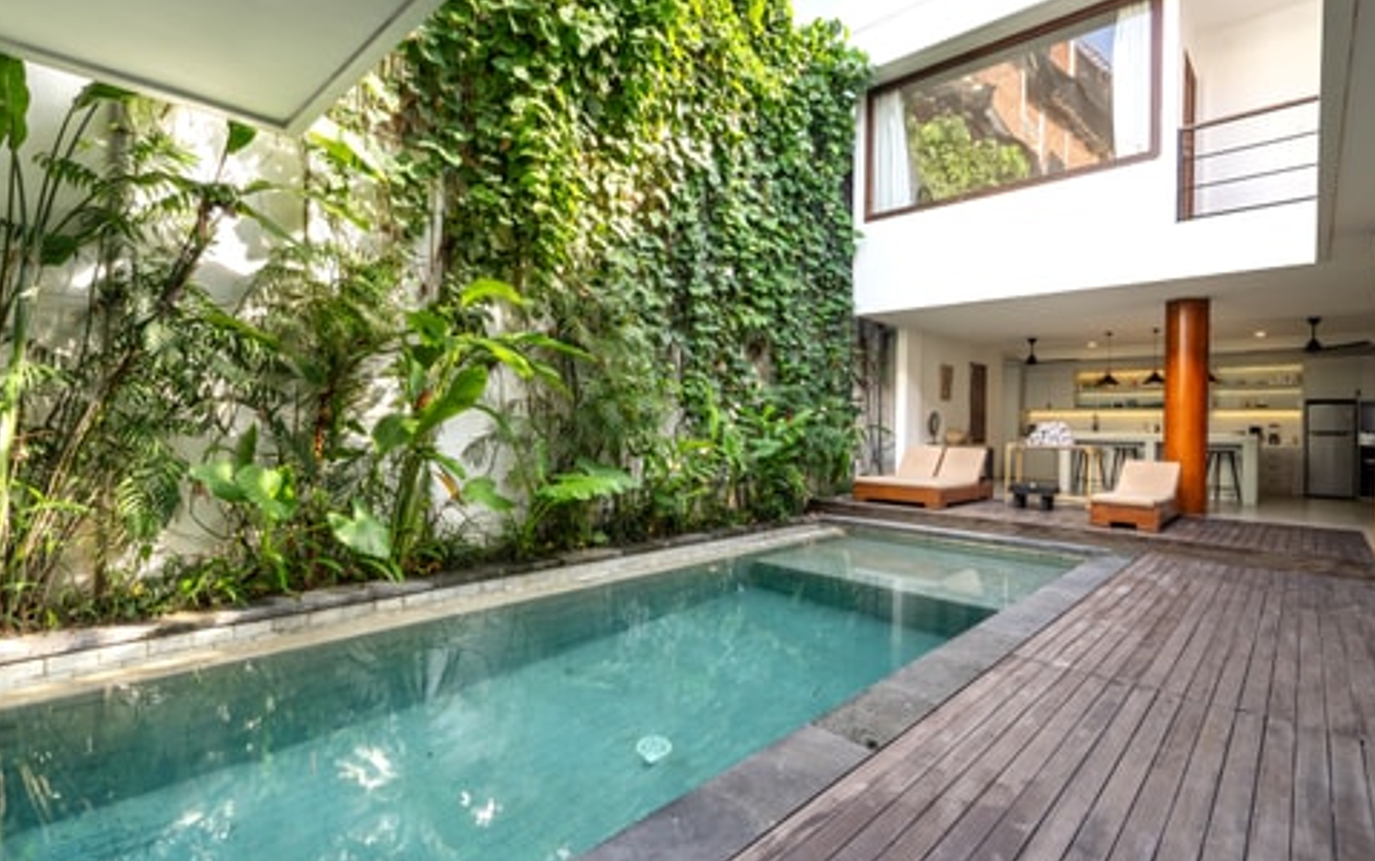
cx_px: 700
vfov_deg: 68.1
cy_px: 426
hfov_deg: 94.3
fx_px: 637
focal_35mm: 17
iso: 160
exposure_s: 1/1600
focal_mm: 16
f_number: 8
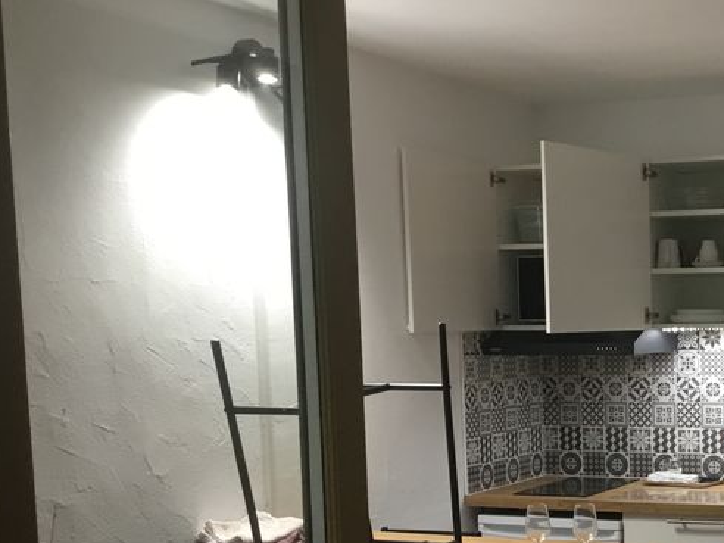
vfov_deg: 22.9
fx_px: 1318
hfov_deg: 29.0
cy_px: 456
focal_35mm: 63
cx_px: 702
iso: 125
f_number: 2.4
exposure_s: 1/33
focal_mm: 3.3
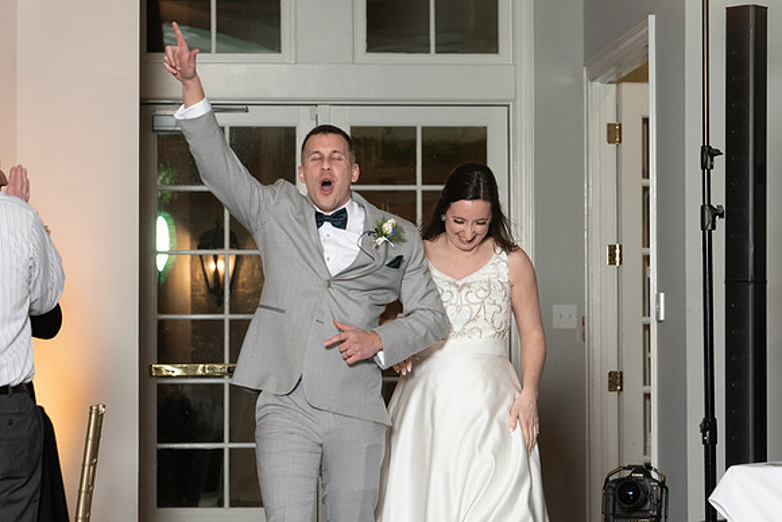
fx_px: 2842
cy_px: 258
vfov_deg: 10.5
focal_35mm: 131
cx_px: 399
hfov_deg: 15.7
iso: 2000
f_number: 5.6
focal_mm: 113
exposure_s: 1/200
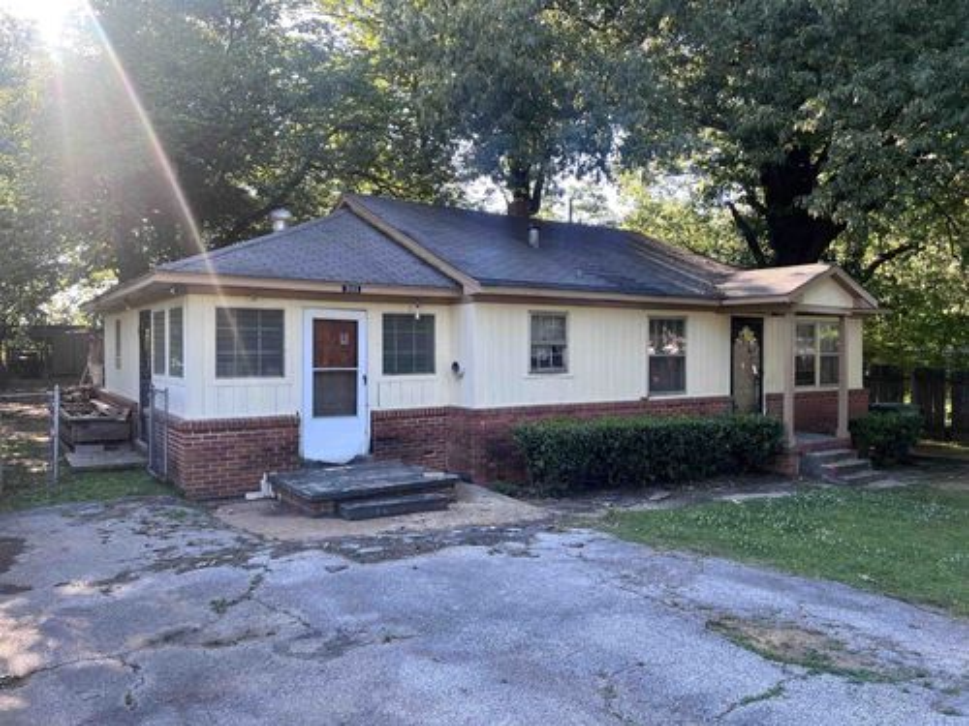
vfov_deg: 53.1
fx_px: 728
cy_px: 363
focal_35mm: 26
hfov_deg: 67.3
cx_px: 484
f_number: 1.5
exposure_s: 1/263
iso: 40
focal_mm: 5.7
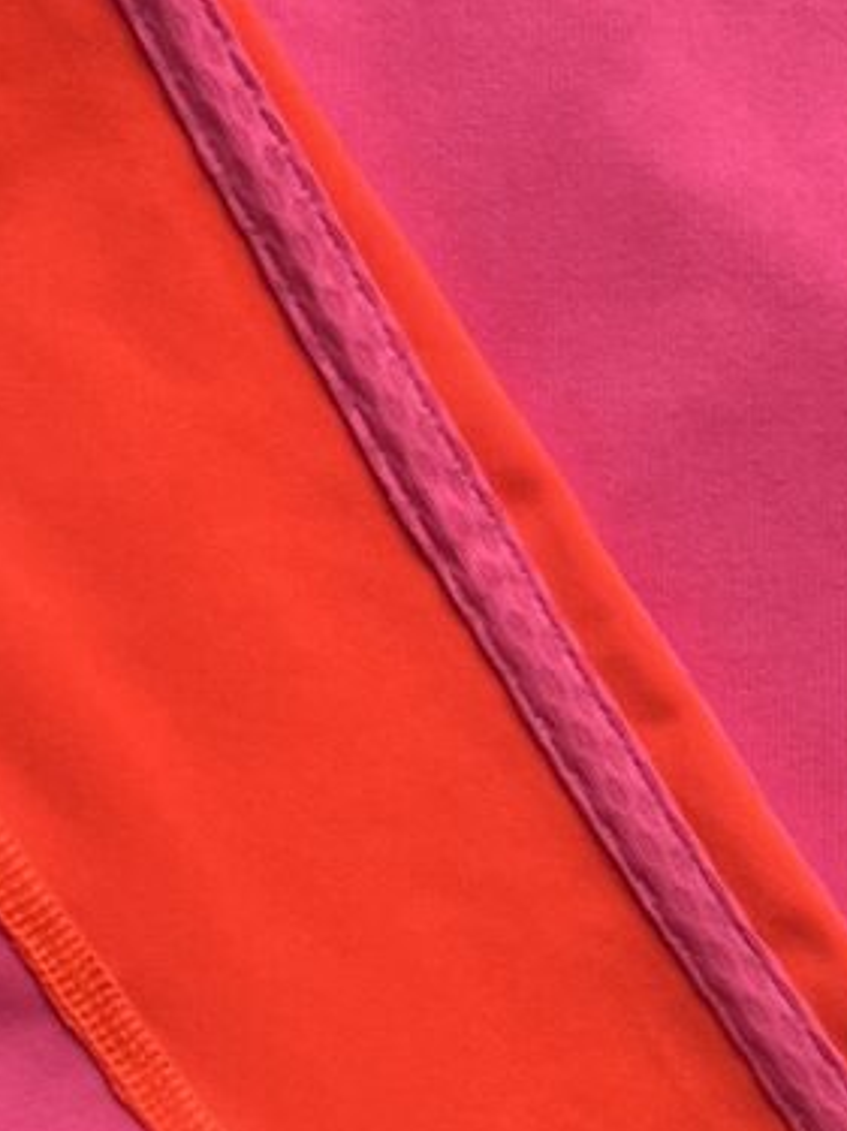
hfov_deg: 10.1
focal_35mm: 142
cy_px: 42
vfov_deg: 13.7
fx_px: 4635
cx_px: 1278
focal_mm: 5.1
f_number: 1.6
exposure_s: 1/114
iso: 125
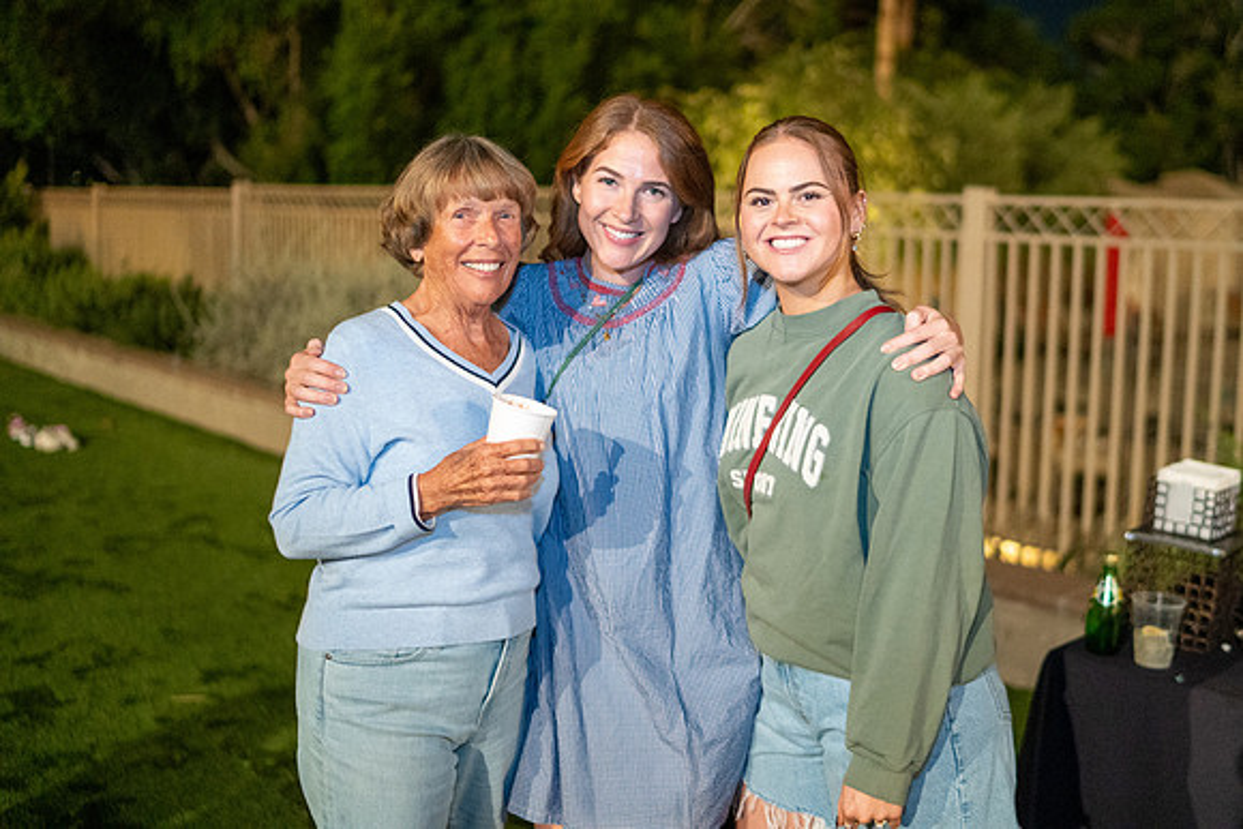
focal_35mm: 39
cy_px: 367
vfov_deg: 34.2
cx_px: 693
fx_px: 1348
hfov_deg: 49.4
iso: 4000
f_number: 1.4
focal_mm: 35
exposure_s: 1/125
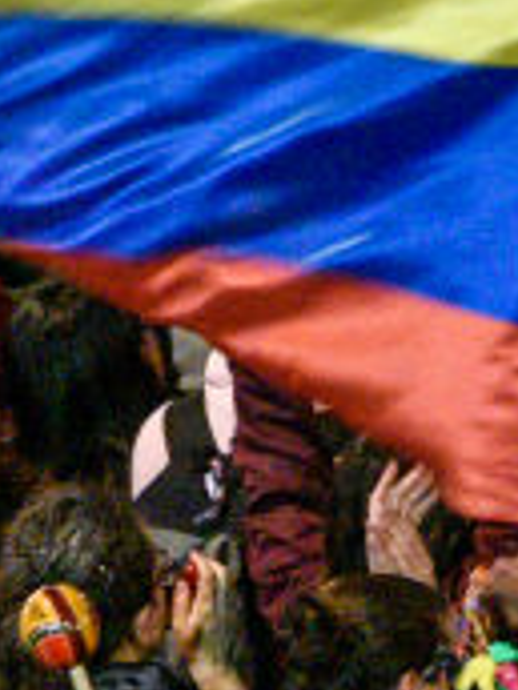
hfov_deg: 2.1
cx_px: -309
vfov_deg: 2.8
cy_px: -277
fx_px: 14306
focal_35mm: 717
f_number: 5.6
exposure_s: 1/80
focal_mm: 125
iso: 6400
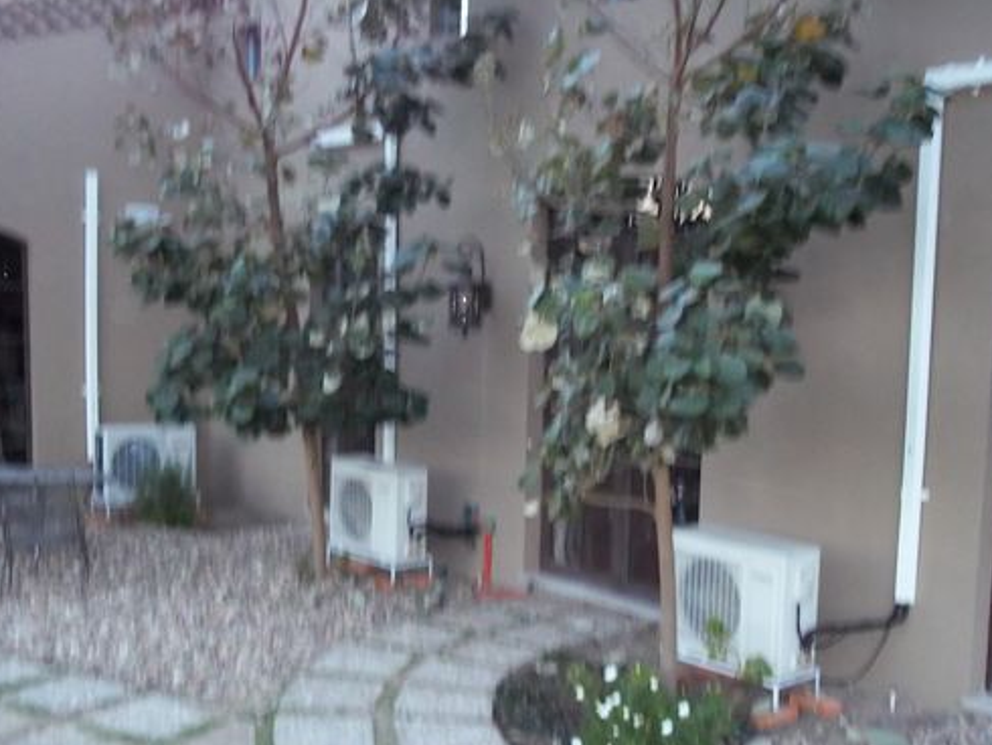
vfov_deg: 30.8
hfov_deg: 40.4
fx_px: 1348
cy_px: 470
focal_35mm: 47
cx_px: 504
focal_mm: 6.5
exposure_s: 1/30
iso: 400
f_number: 3.1
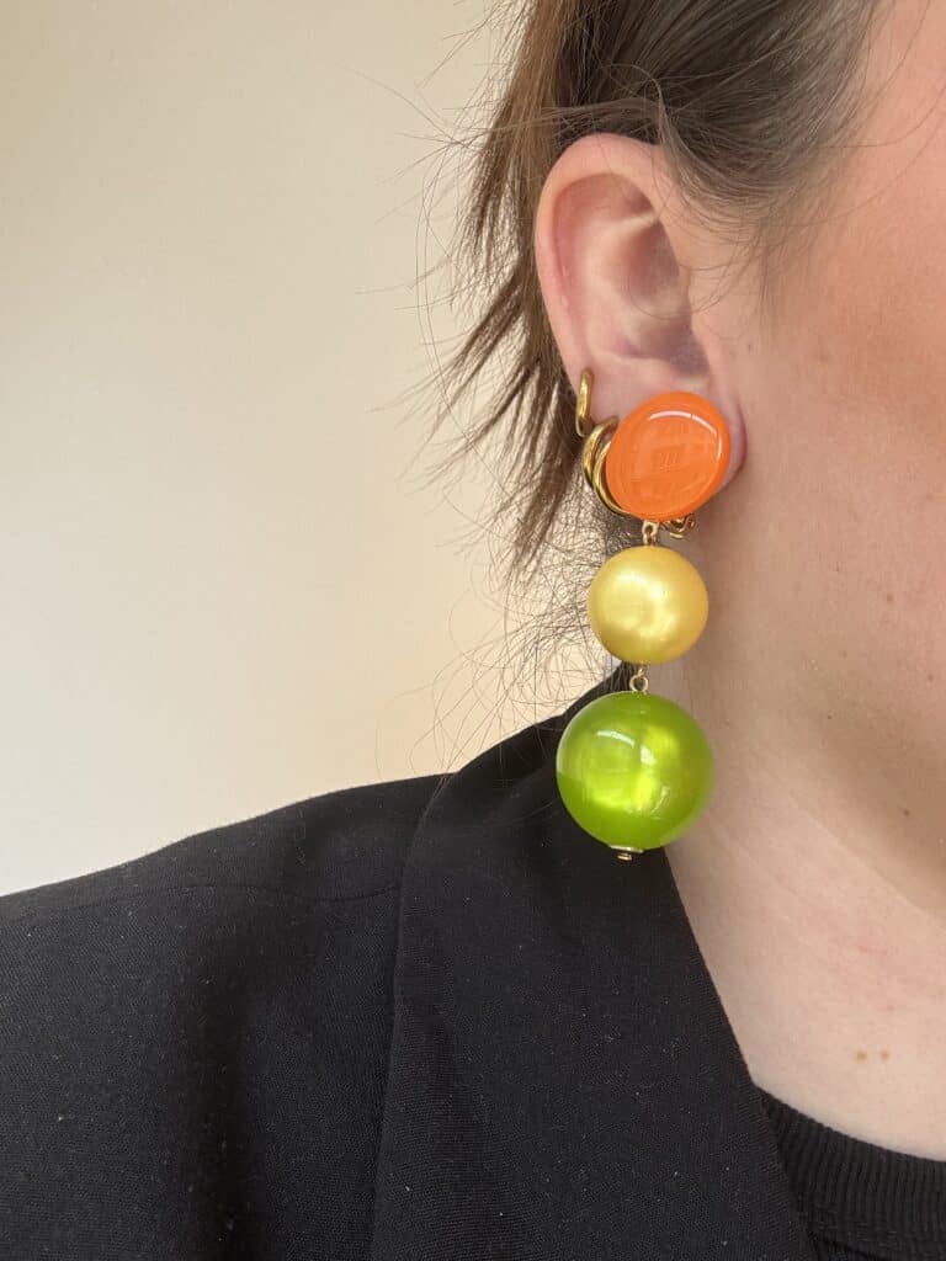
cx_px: 473
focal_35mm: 30
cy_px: 630
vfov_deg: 60.0
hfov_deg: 46.8
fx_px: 1093
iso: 20
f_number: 1.9
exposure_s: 1/121
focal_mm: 2.69
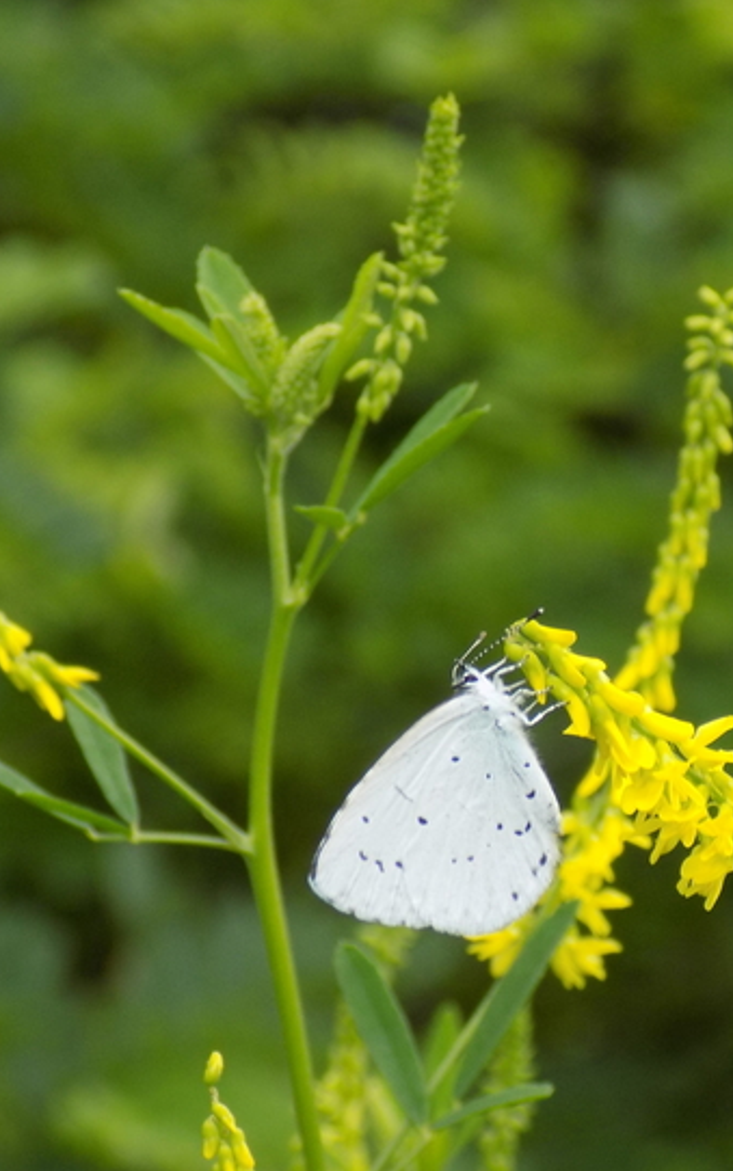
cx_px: 578
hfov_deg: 6.7
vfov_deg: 10.6
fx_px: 6293
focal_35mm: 197
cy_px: 657
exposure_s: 1/125
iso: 80
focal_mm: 20.9
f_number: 4.8
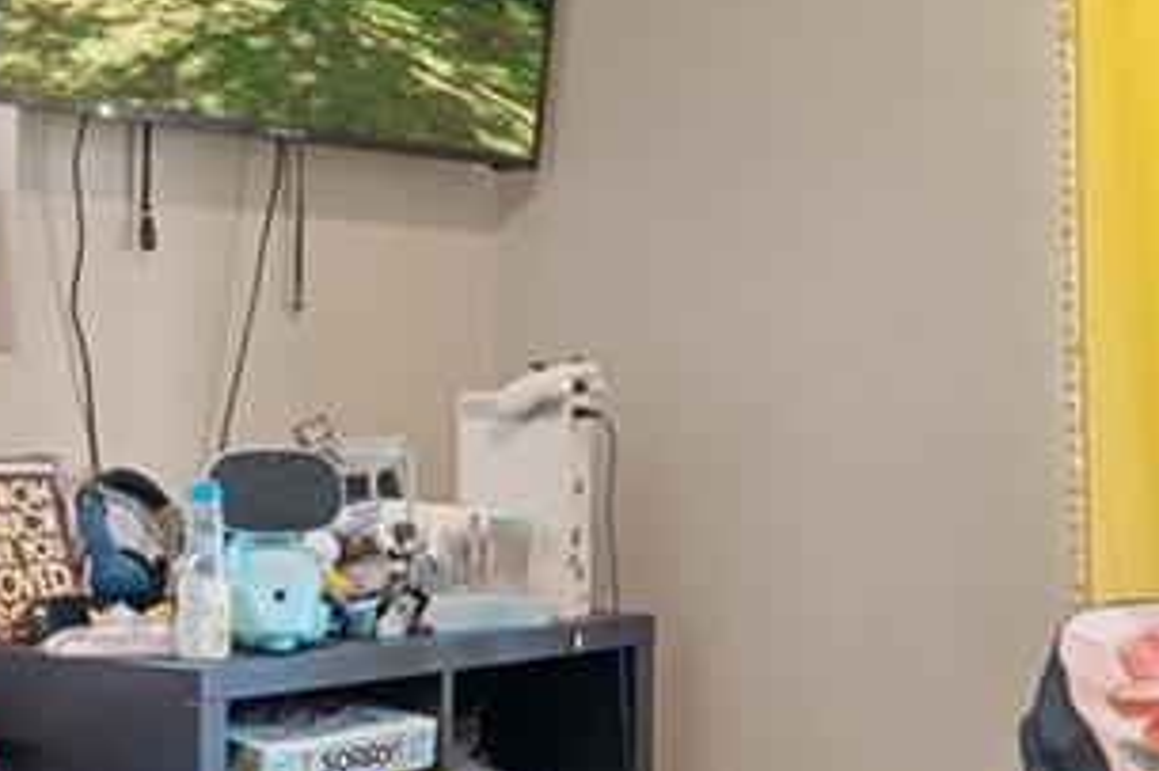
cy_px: 422
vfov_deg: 15.8
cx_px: 923
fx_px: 2787
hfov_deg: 23.2
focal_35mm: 87
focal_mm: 11
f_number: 8
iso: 250
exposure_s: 1.3
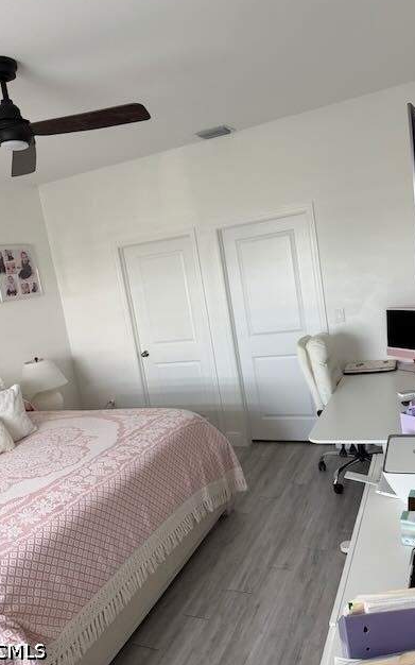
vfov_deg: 70.4
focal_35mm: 26
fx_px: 471
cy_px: 326
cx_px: 218
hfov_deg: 47.6
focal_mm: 6.76
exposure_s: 1/60
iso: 250
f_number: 1.78
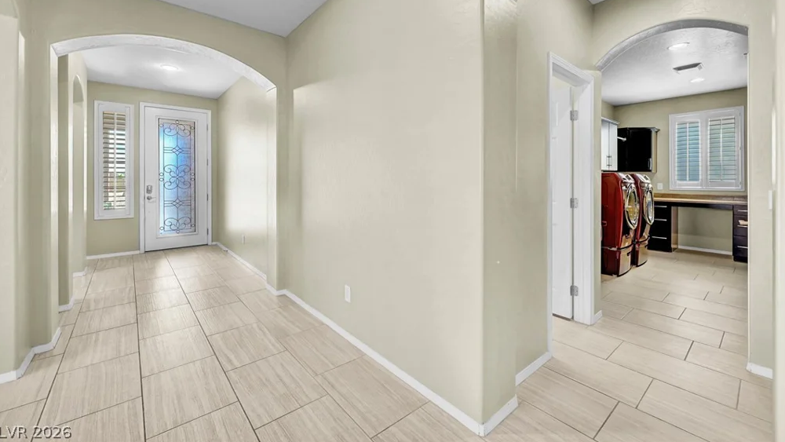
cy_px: 176
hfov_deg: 103.0
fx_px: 312
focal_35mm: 15
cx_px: 395
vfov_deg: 69.8
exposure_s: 1/13
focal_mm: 14
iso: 800
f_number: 8
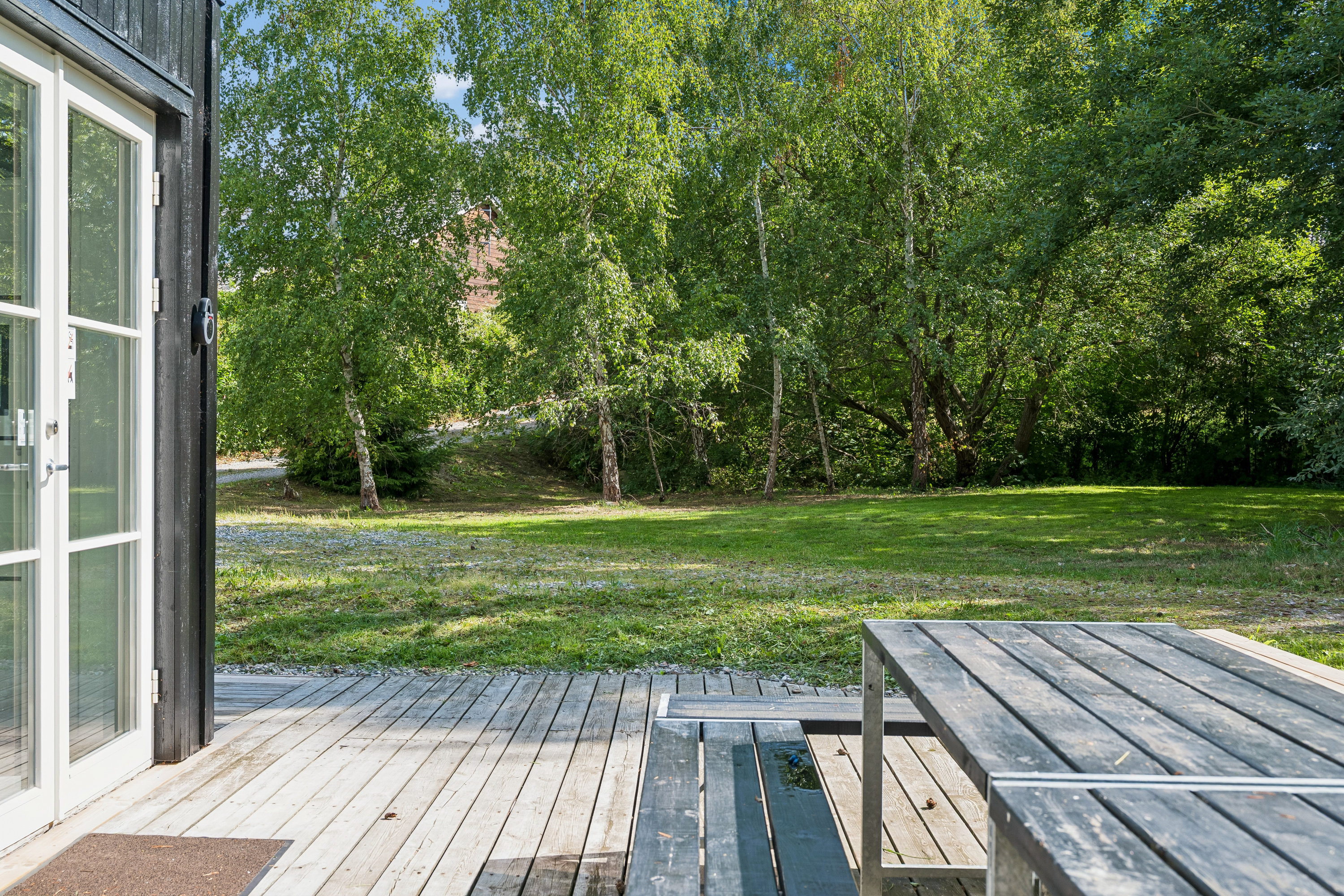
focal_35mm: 41
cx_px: 672
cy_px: 448
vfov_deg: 32.6
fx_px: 1531
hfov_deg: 47.4
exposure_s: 1/160
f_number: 8
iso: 200
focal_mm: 41
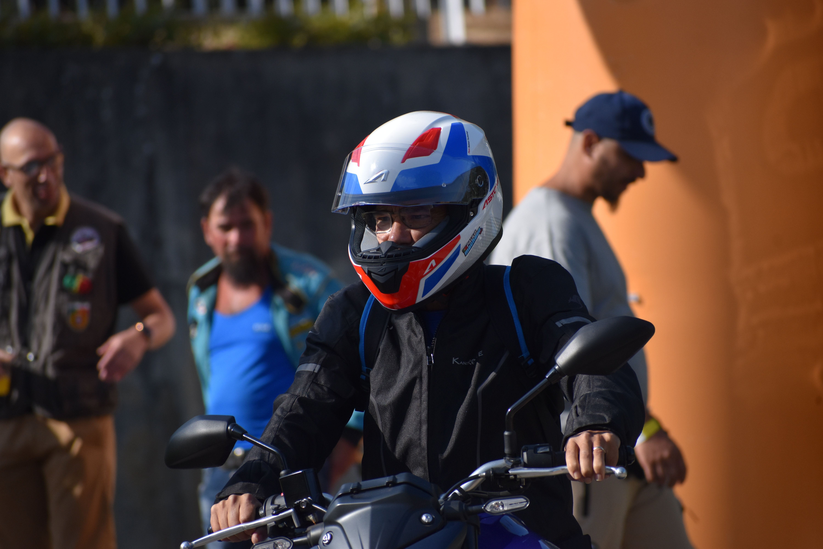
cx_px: 412
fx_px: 8915
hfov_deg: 5.3
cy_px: 274
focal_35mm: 390
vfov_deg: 3.5
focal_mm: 260
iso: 400
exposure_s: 1/1600
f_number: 7.1
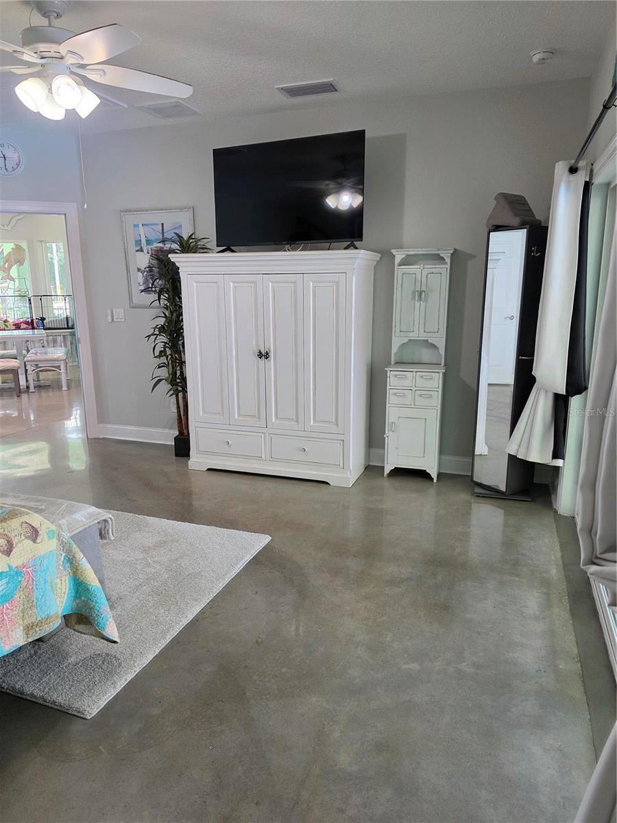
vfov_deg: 73.9
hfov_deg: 58.9
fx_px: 547
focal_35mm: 23
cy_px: 412
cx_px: 308
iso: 160
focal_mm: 6.5
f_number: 1.4
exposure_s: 1/120
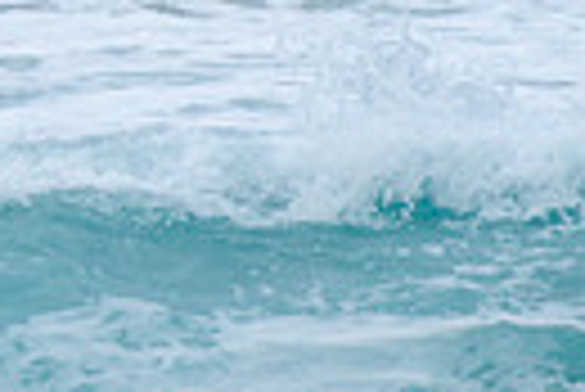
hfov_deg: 0.8
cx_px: -321
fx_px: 40003
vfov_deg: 0.6
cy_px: -535
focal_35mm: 2459
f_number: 5.6
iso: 220
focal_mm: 400
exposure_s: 1/2000
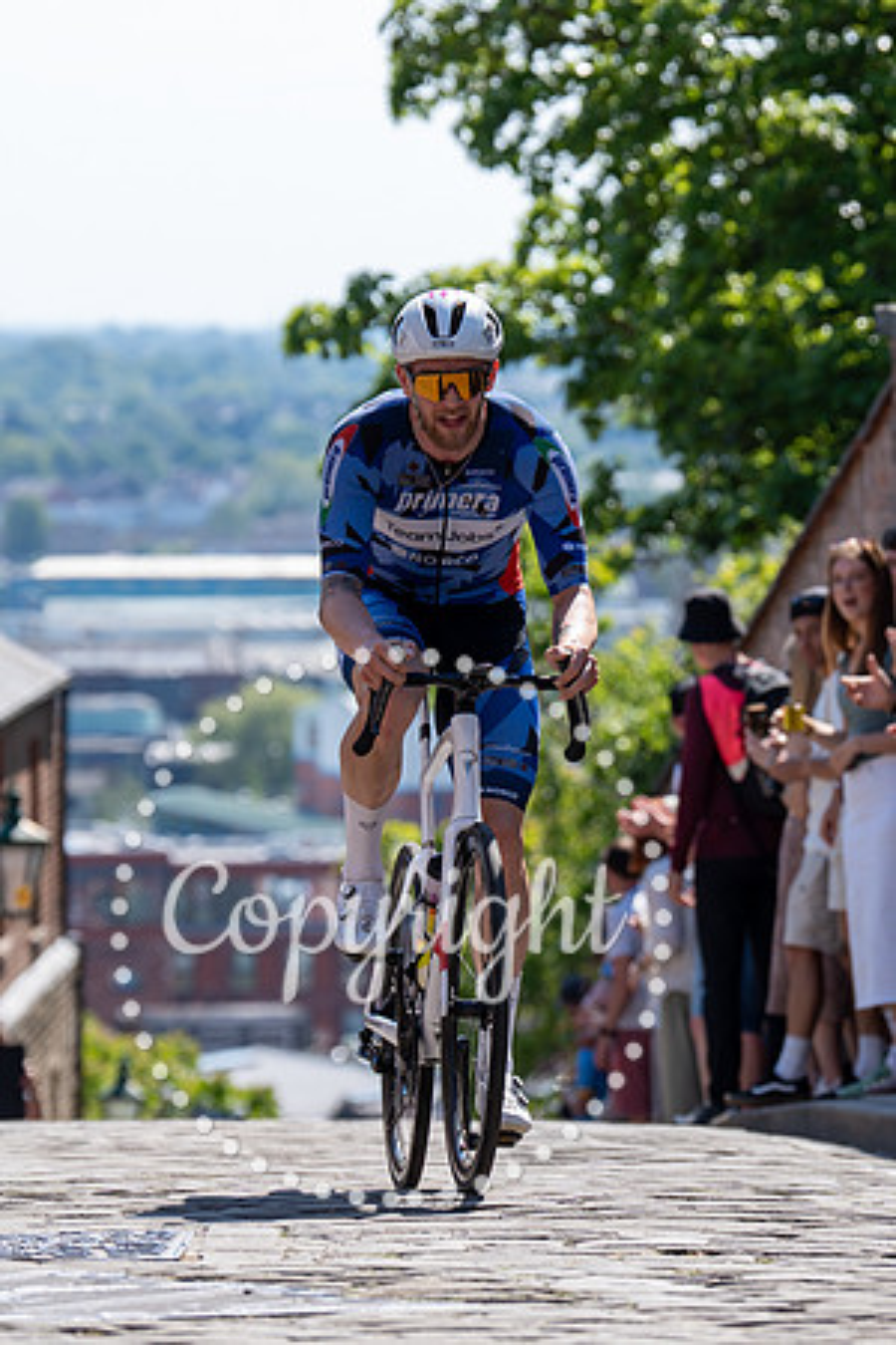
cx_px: 506
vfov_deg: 9.4
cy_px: 690
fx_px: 8174
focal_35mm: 219
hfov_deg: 6.3
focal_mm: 119
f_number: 3.5
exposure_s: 1/1000
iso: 100
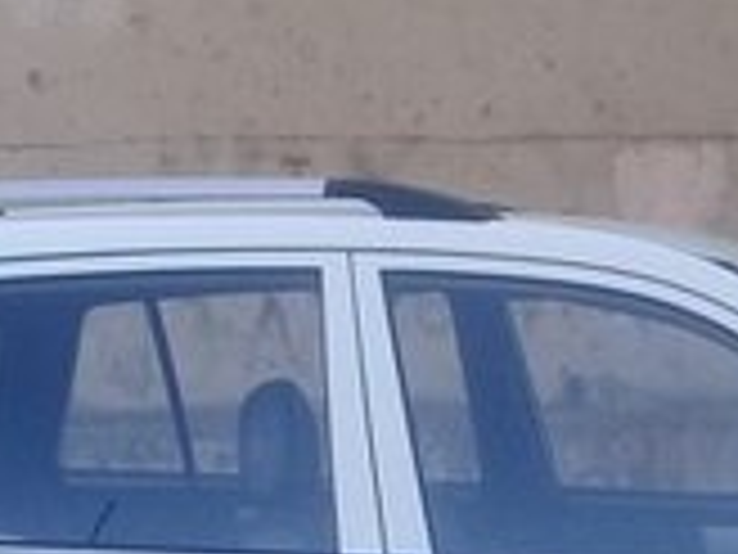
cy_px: 854
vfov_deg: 11.3
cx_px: 608
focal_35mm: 125
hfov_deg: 15.6
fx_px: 2665
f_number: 2.2
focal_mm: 3.3
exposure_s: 1/334
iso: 50
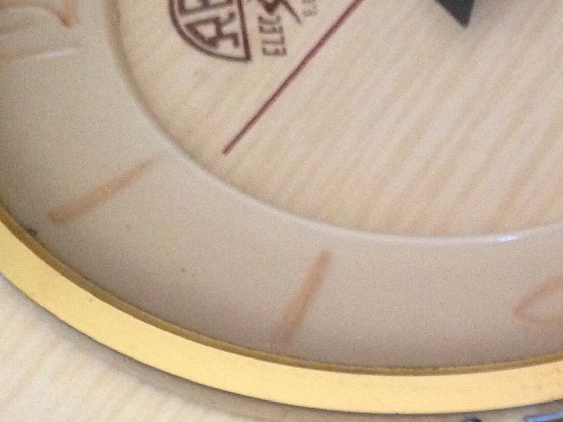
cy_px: 279
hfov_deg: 19.6
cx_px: 520
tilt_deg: -56.8
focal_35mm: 98
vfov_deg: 15.1
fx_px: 1594
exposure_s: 1/20
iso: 400
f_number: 2.4
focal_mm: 4.12
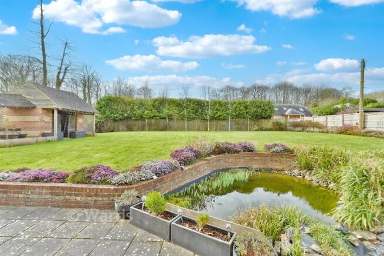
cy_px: 128
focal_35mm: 15
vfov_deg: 77.4
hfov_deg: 100.4
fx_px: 160
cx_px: 192
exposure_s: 1/200
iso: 500
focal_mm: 10
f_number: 7.1
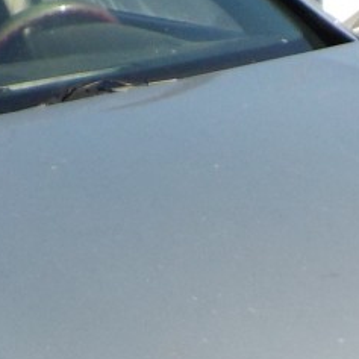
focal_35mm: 143
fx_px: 1678
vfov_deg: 11.9
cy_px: 453
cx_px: 221
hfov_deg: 12.2
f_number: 3.3
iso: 125
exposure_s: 1/1000
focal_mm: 4.1
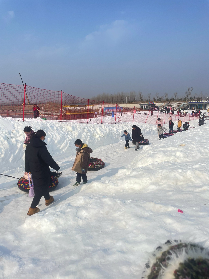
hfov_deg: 53.1
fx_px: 209
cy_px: 140
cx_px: 104
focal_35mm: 26
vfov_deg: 67.3
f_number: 1.6
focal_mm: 4.2
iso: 32
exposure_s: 1/4132
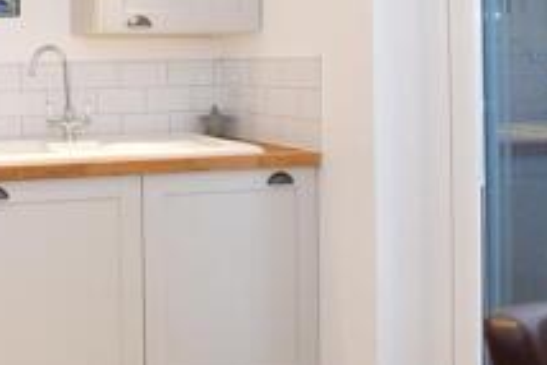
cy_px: 60
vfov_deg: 28.5
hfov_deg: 36.2
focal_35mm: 46
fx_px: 699
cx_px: -56
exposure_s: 1/13
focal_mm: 10
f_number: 8
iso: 400
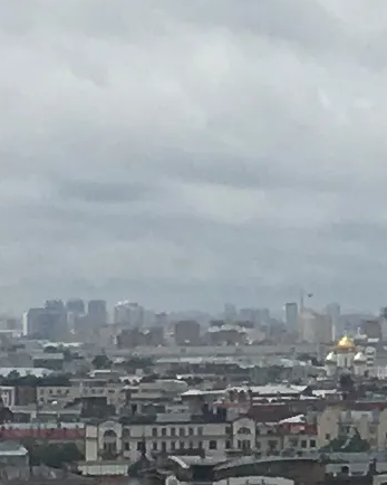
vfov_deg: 7.4
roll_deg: +0.6
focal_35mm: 263
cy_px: 284
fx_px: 3767
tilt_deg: -0.1
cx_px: 1480
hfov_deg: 5.3
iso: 25
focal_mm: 4.15
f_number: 2.2
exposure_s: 1/3077
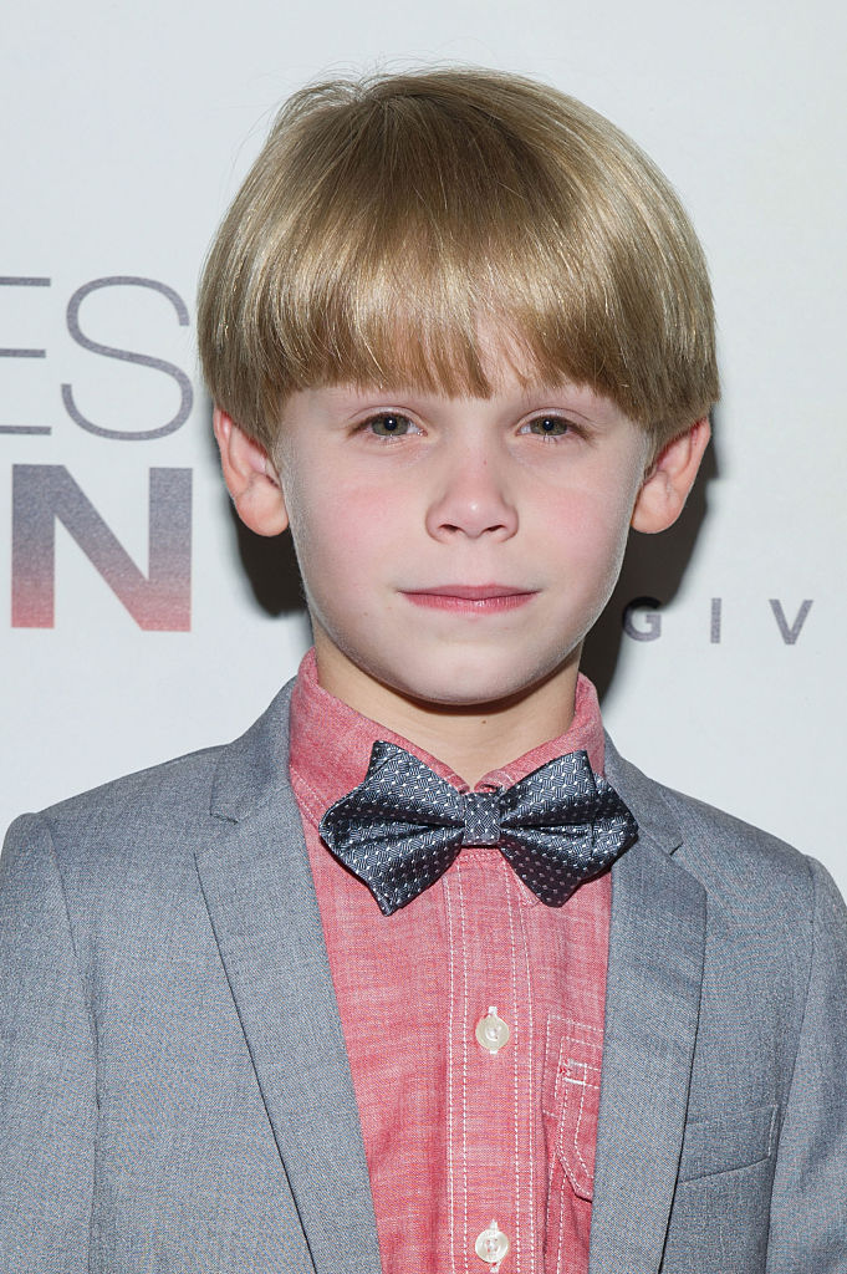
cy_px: 637
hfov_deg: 20.6
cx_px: 424
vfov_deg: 30.5
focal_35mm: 66
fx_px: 2333
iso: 400
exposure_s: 1/200
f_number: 9
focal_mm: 66
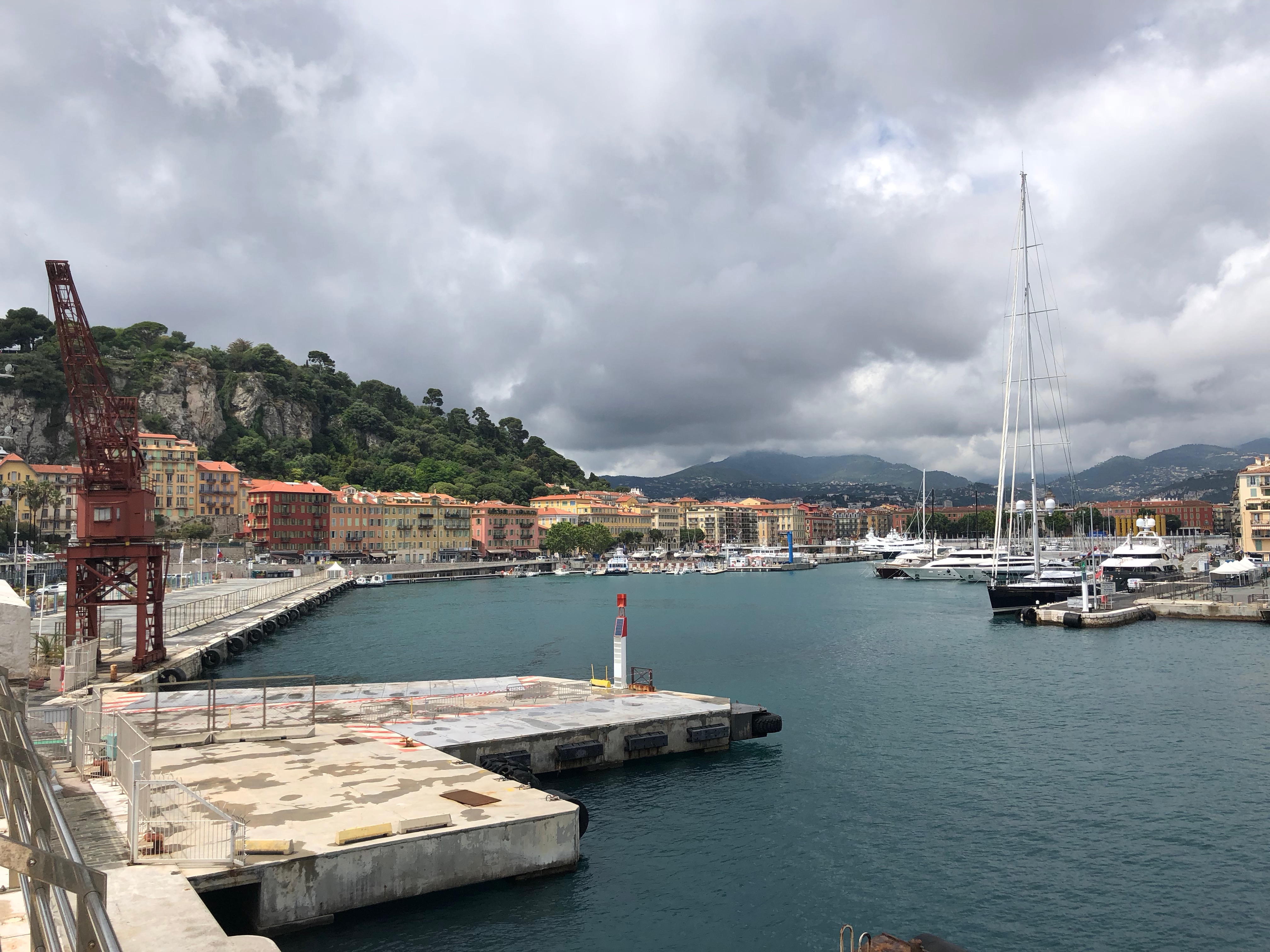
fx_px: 1027
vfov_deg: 49.7
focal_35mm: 28
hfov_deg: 63.4
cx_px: 635
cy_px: 476
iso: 20
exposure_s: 1/3436
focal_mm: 4
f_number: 1.8
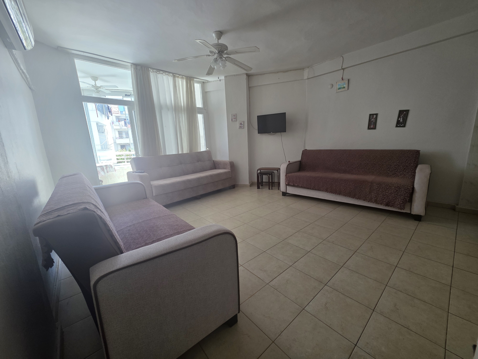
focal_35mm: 13
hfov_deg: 106.2
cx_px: 239
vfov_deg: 89.9
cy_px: 180
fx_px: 180
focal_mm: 2.2
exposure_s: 1/120
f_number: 1.9
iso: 100
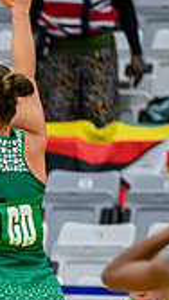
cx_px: -285
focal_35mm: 861
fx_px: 6856
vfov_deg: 2.5
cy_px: 330
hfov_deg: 1.4
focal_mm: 200
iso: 4000
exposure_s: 1/1000
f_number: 3.2
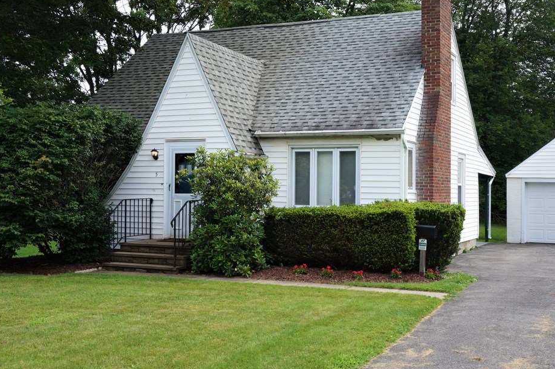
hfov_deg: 42.7
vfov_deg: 29.2
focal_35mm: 46
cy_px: 172
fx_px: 708
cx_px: 314
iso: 100
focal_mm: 26
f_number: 10
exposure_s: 1/80
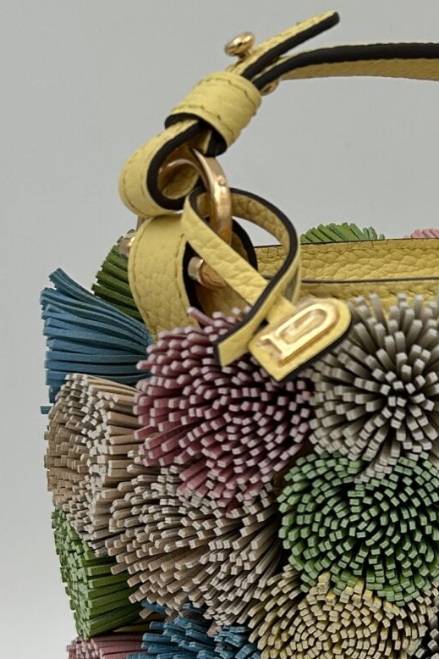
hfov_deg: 14.7
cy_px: 506
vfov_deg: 22.6
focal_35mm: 89
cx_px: 572
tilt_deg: -16.5
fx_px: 1627
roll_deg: -1.0
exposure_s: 1/1029
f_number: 1.5
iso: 50
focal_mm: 5.7
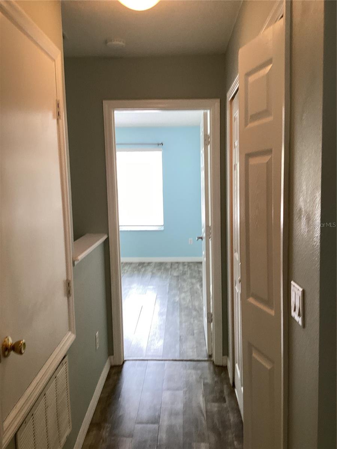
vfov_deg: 58.4
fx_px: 402
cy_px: 224
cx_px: 168
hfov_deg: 45.4
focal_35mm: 31
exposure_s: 1/60
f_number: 2.4
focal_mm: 3.3
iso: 64
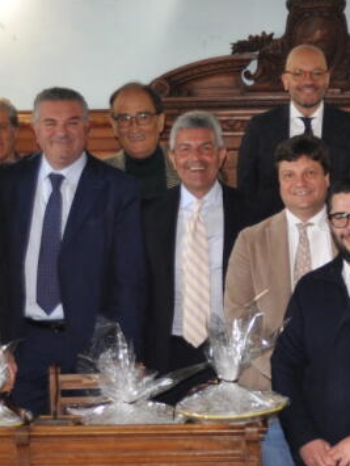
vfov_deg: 16.2
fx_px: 1637
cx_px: 303
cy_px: 230
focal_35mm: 122
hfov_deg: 12.1
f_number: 4
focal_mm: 25
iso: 500
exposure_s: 1/125
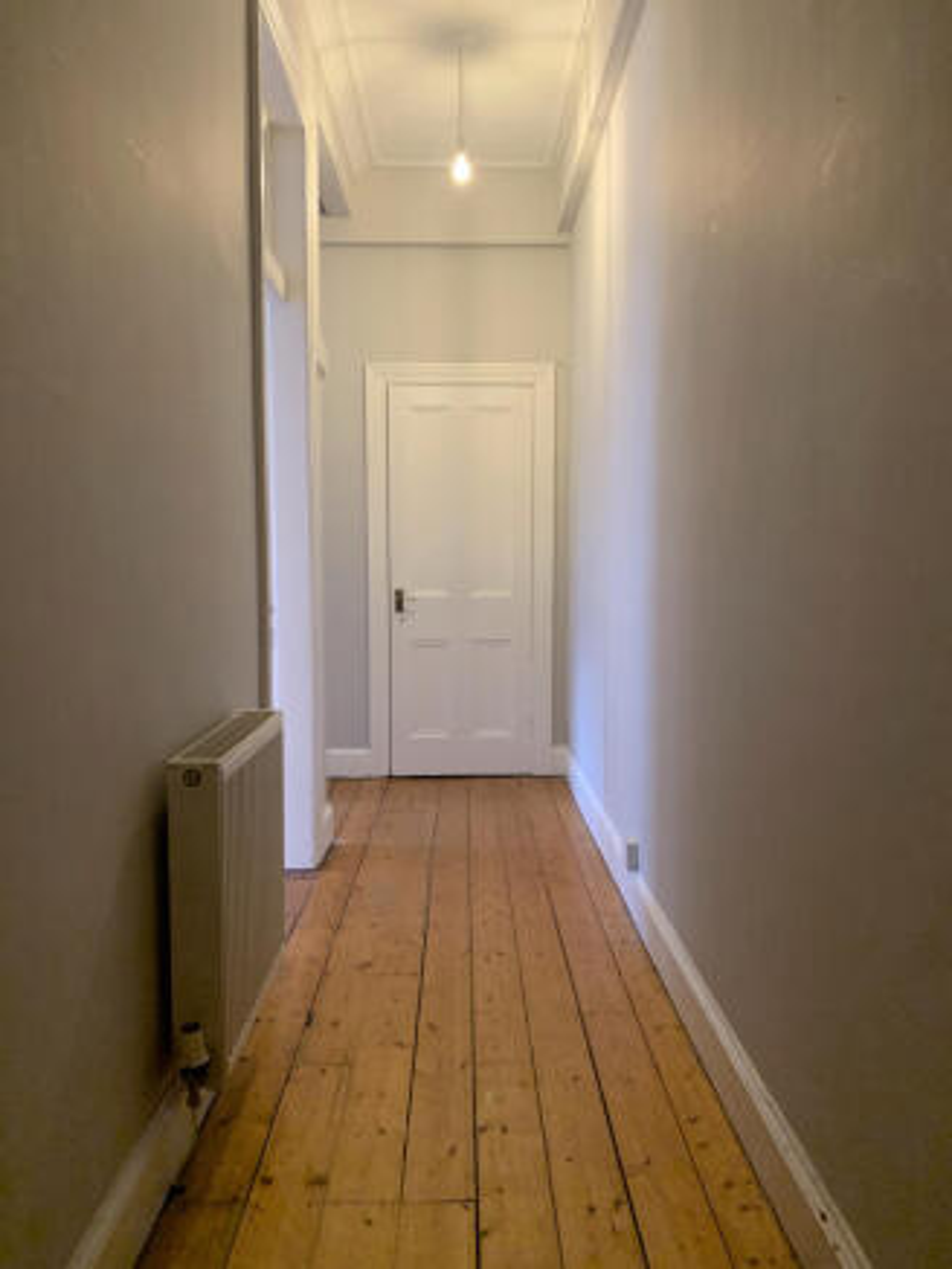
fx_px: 953
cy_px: 634
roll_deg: +1.3
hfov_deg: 53.1
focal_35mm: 26
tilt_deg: -3.3
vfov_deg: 67.3
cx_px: 476
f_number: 1.8
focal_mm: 4.25
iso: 250
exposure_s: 1/50
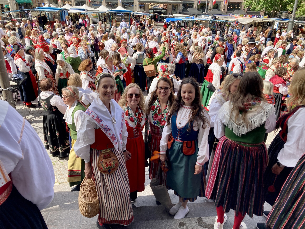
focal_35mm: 28
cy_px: 114
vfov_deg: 49.7
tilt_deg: -25.0
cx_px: 152
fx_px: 247
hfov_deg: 63.4
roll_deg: -0.5
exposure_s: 1/486
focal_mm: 3.99
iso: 20
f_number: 1.8
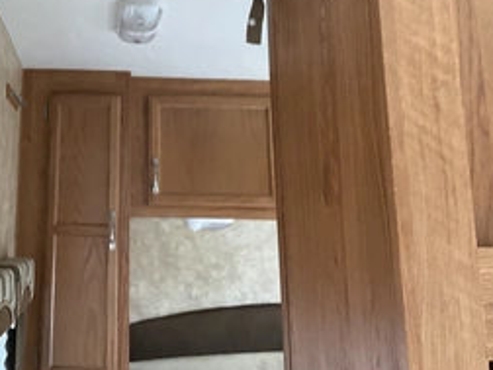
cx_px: 115
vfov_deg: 31.0
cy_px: 92
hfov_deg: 39.9
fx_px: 655
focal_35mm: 46
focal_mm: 3
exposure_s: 1/60
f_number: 1.8
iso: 125
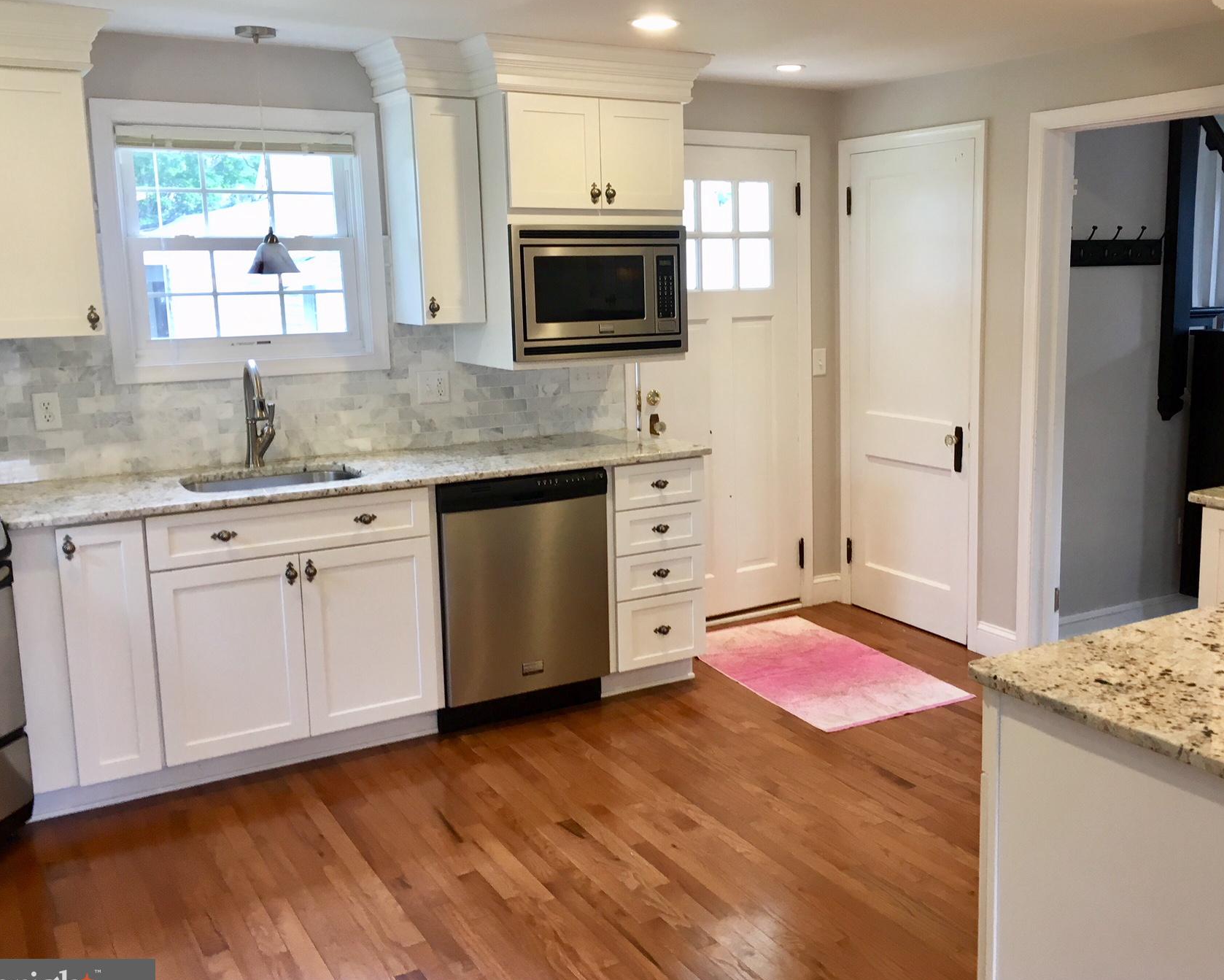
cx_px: 711
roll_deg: -0.2
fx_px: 1232
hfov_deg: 52.6
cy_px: 466
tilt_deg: -9.9
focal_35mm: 34
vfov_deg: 43.4
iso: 50
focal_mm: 4.15
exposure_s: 1/30
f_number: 2.2
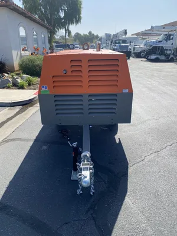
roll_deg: -0.5
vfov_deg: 67.3
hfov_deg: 53.1
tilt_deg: -20.3
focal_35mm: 26
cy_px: 118
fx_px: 177
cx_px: 88
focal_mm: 4.25
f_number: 1.8
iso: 32
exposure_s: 1/1996
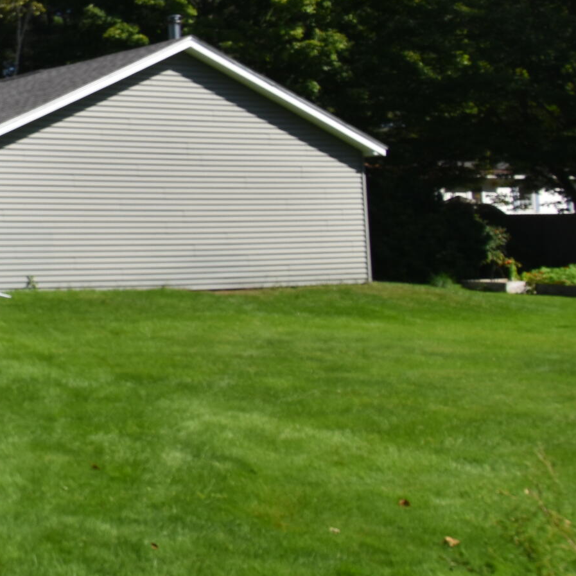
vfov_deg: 30.4
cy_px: 157
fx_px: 1043
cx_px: -340
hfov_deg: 23.2
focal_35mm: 55
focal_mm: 13
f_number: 10
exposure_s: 1/400
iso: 200
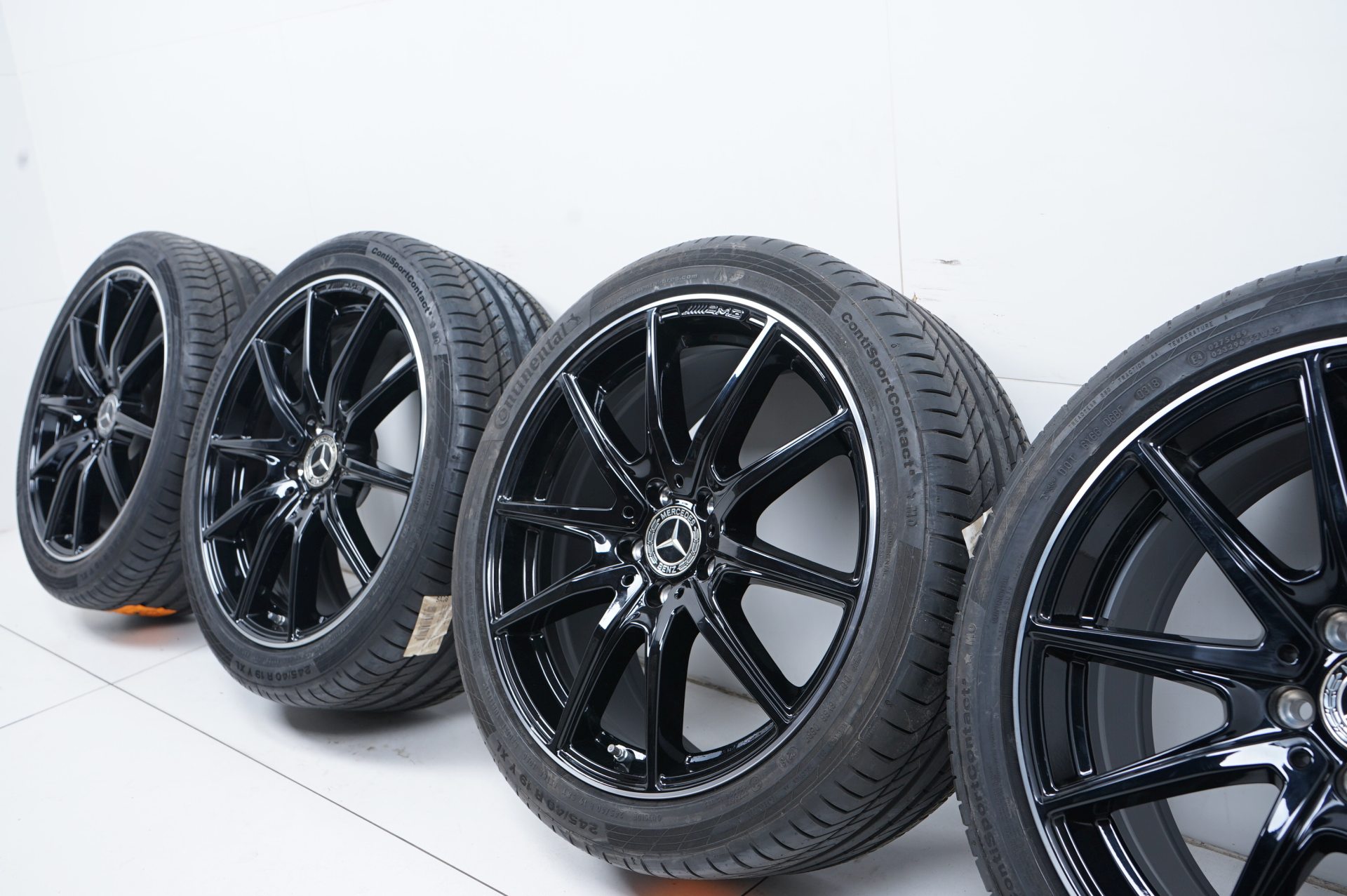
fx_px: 1271
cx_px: 674
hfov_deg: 55.8
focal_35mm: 34
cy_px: 448
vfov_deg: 38.8
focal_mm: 34
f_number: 7.1
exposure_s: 1/125
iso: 250
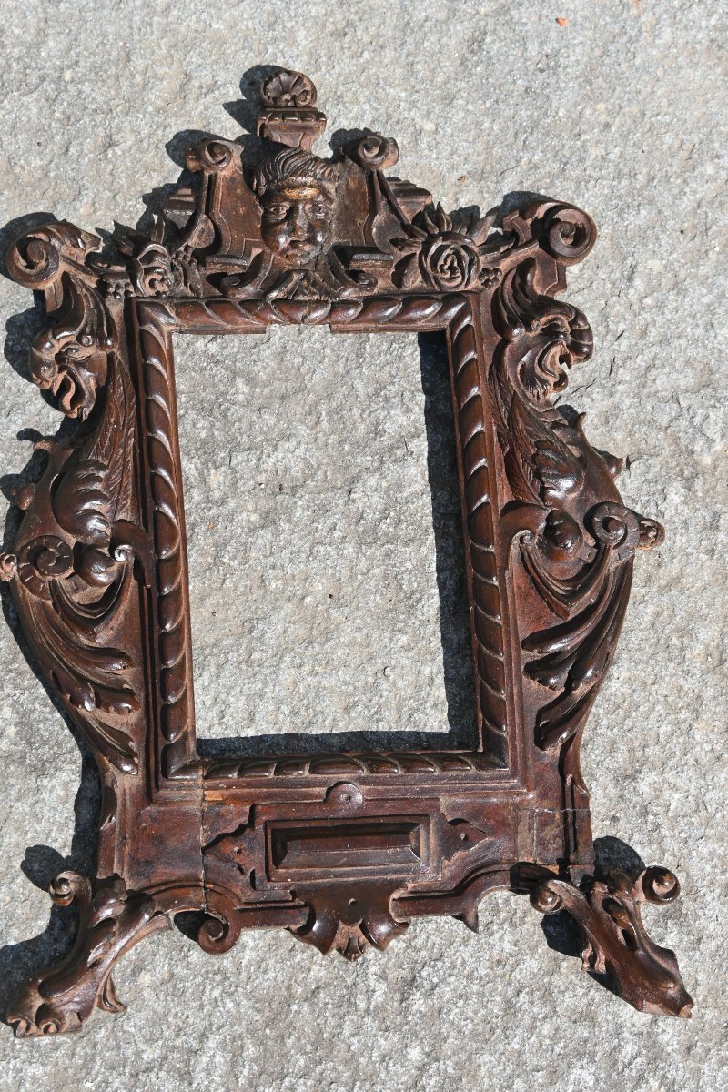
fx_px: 2320
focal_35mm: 76
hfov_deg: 17.8
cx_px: 364
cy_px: 546
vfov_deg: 26.5
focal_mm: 51
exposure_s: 1/320
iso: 100
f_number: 6.3
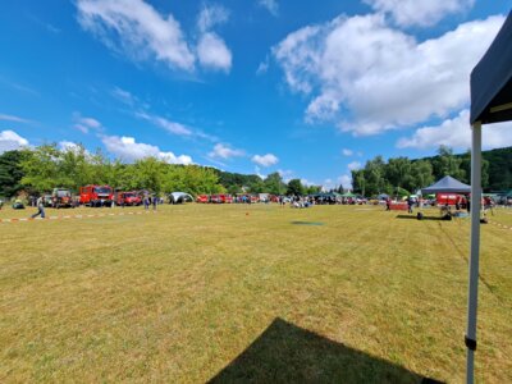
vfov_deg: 89.9
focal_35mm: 13
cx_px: 256
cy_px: 192
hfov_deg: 106.2
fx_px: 192
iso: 50
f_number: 2.2
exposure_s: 1/1220
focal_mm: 1.74
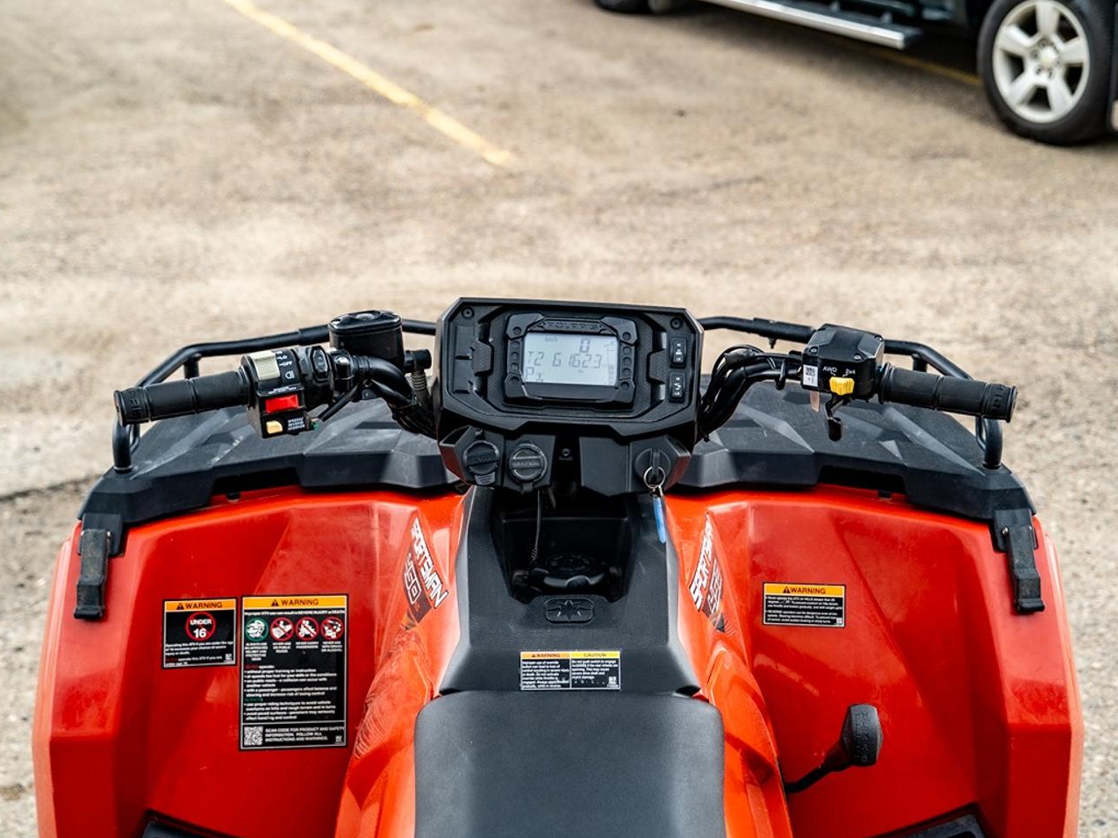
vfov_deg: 33.6
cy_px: 401
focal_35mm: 43
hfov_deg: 43.9
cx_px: 572
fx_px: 1389
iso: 200
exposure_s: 1/160
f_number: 4
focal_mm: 38
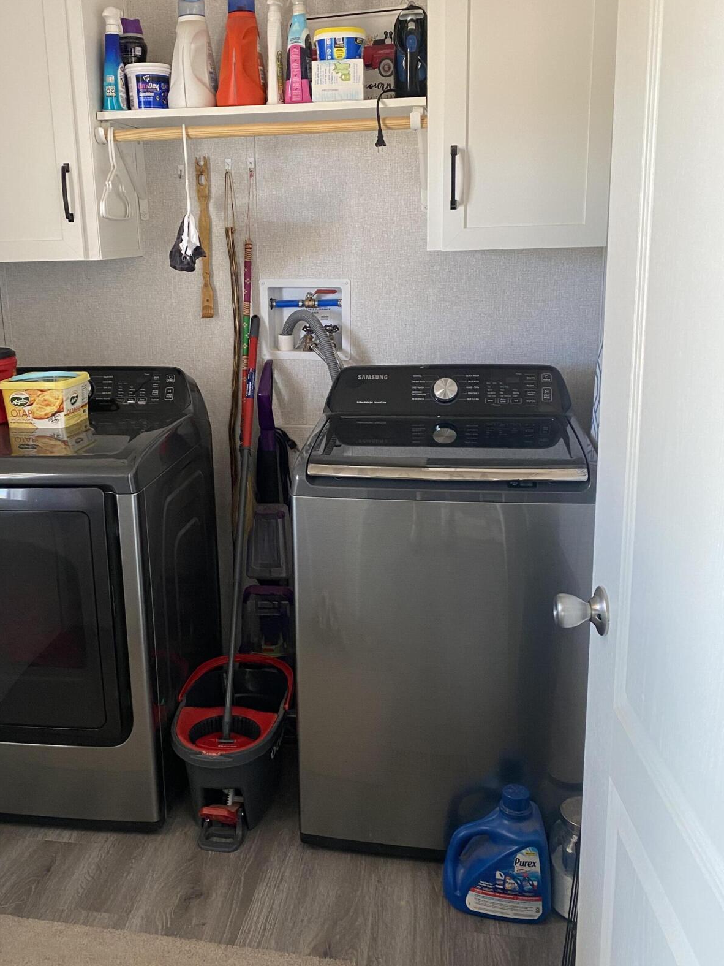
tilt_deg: -13.7
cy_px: 462
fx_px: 920
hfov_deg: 42.7
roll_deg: +1.0
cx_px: 282
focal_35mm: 33
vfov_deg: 55.3
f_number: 1.8
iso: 160
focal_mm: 4.25
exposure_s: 1/60
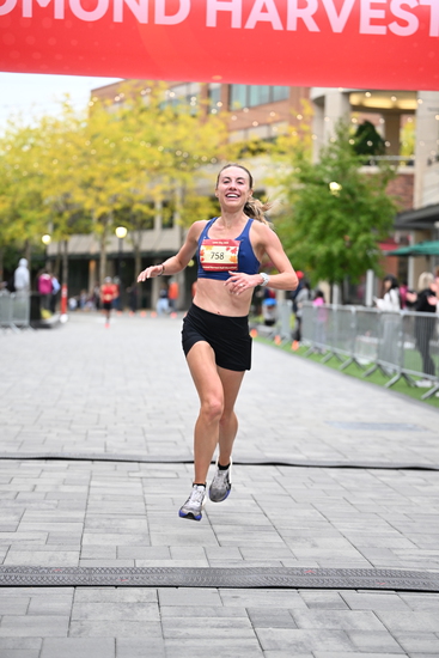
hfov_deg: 17.1
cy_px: 329
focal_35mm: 80
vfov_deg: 25.4
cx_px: 220
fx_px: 1462
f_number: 2.8
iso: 1600
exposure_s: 1/1000
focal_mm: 80
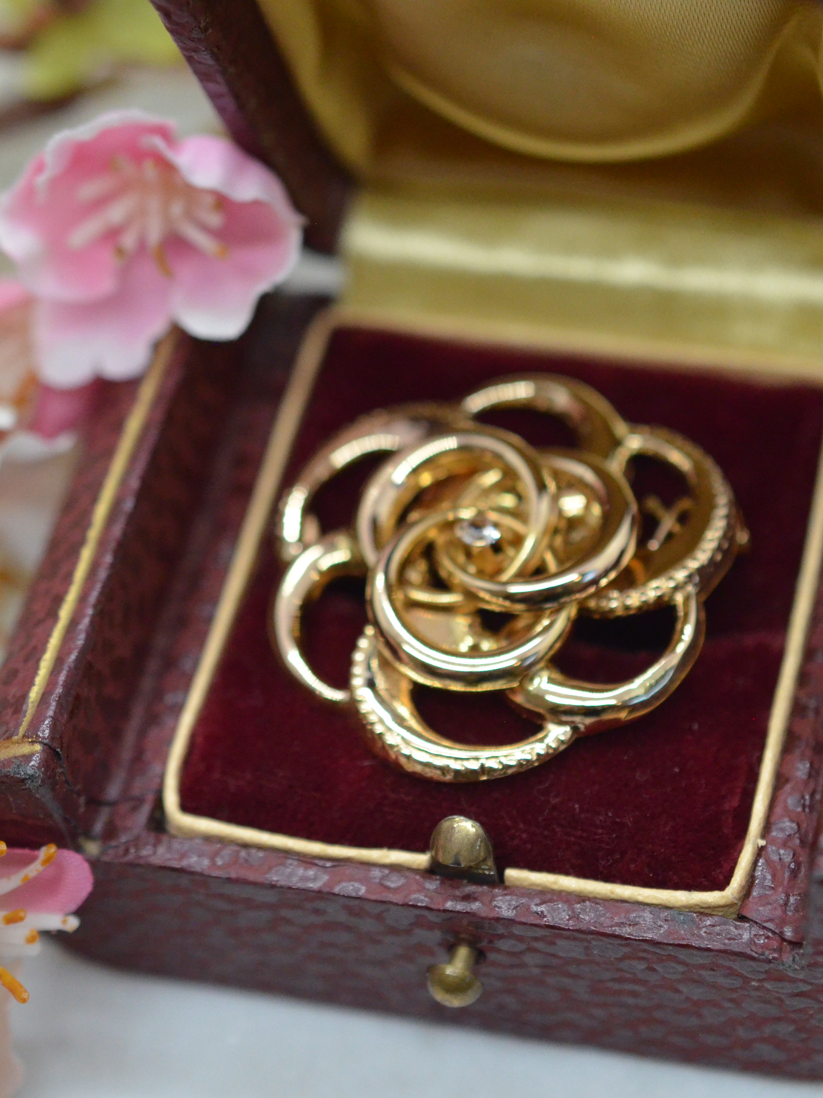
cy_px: 549
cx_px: 527
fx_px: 2758
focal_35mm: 87
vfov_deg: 22.5
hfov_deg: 16.9
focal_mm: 40
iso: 2500
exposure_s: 1/1600
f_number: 4
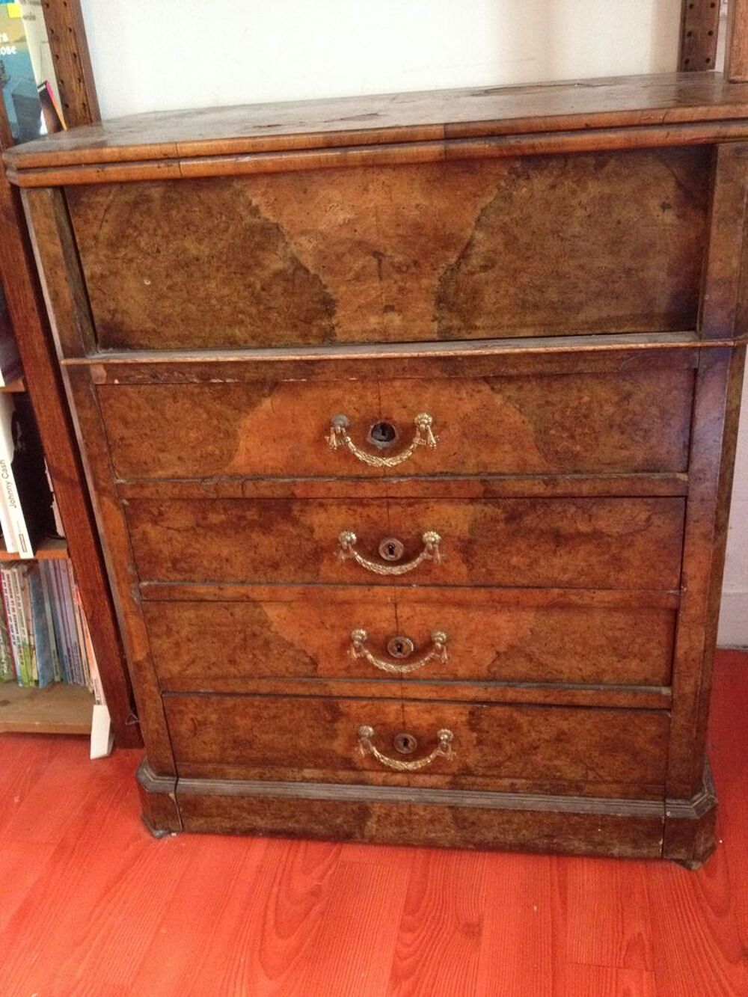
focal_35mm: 35
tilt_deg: -26.6
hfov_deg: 40.7
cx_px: 374
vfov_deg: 52.6
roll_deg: +4.3
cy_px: 498
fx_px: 1008
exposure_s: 1/15
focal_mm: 4.28
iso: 500
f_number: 2.4
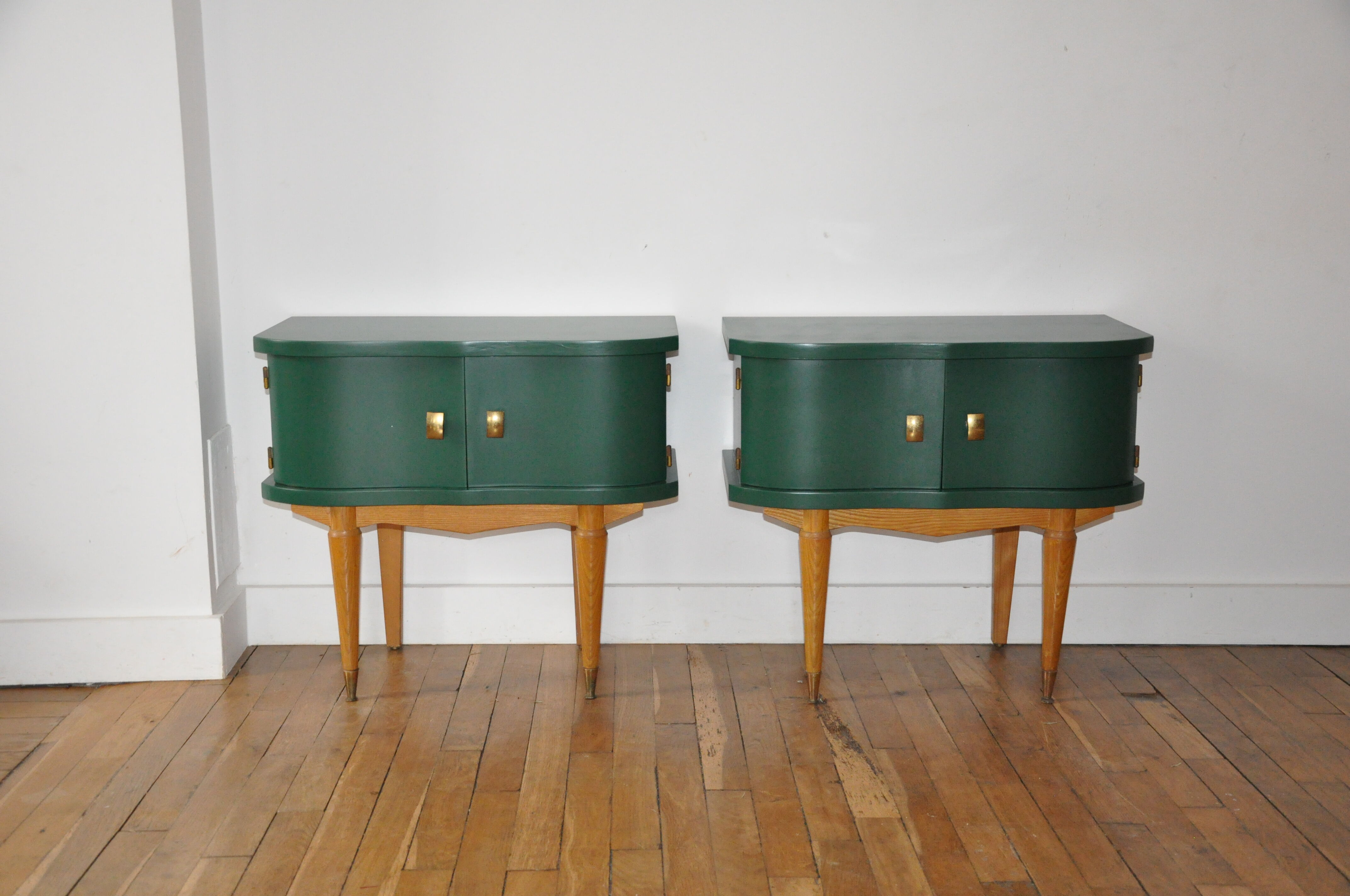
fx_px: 1573
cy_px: 448
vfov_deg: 31.8
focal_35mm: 42
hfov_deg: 46.4
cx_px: 675
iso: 2500
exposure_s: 1/60
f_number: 5.6
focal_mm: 28
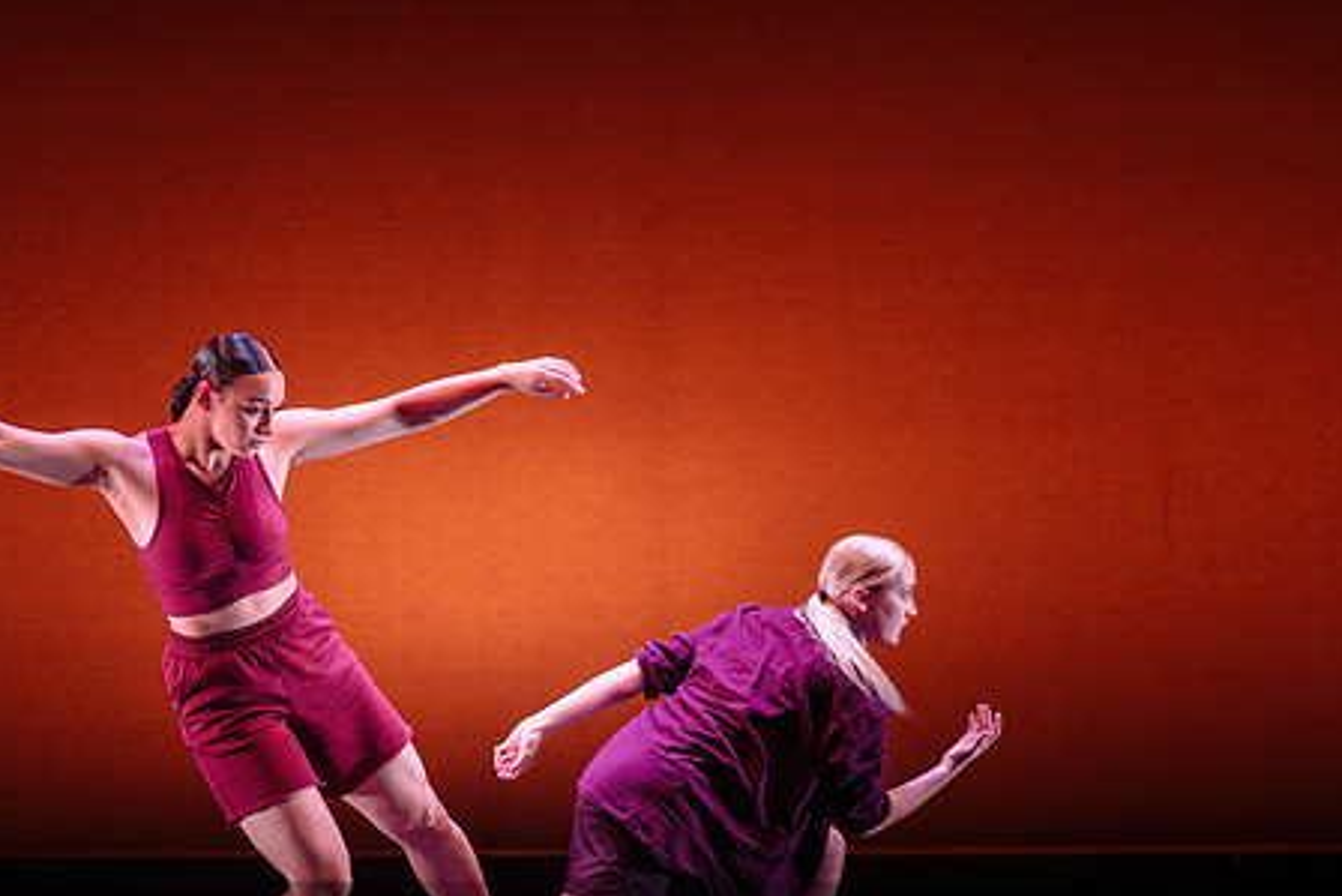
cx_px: 659
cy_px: 554
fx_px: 5556
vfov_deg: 9.2
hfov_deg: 13.8
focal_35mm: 149
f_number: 1.4
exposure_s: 1/400
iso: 1250
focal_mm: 105
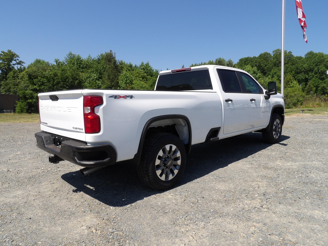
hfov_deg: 71.6
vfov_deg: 56.8
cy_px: 123
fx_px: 227
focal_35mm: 24
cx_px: 164
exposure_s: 1/526
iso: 100
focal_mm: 4.3
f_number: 4.6
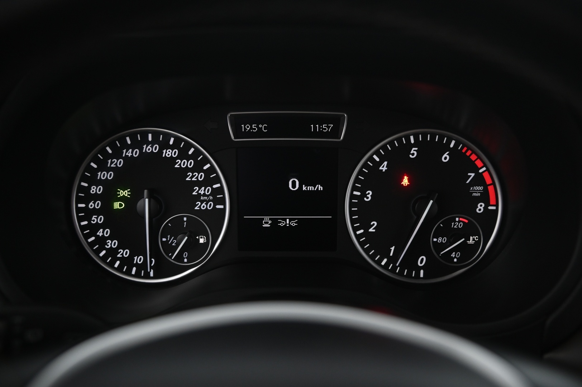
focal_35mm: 38
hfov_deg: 50.7
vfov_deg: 35.0
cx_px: 291
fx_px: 614
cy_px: 194
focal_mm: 38
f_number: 4
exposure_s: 1/15
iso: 2000
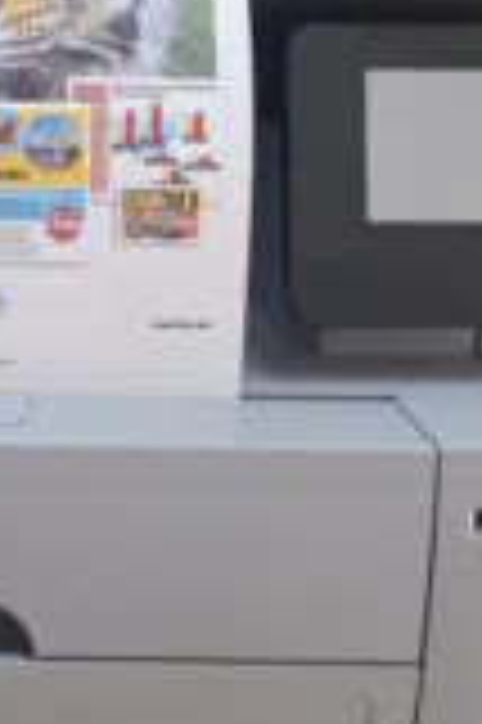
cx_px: -27
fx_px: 1248
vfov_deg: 32.4
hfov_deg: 21.0
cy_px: 324
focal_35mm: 62
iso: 50
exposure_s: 1/100
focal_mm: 5.23
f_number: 1.8
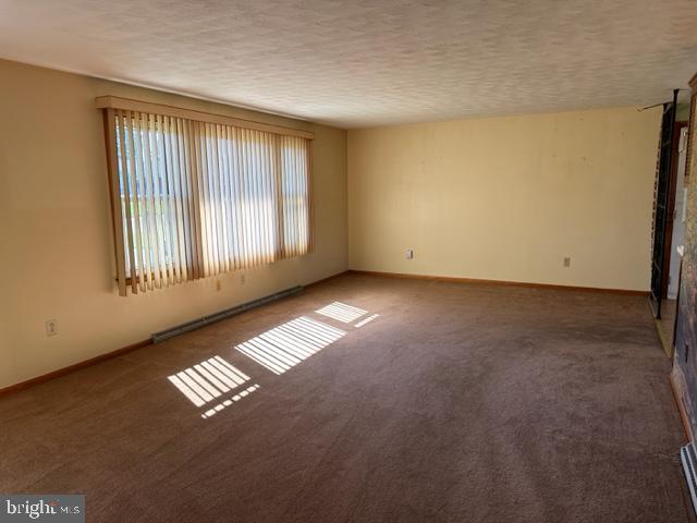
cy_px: 262
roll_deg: +1.2
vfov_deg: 56.8
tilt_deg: -7.9
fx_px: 483
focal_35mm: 24
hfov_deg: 71.6
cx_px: 348
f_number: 1.78
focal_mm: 6.86
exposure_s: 1/161
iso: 80
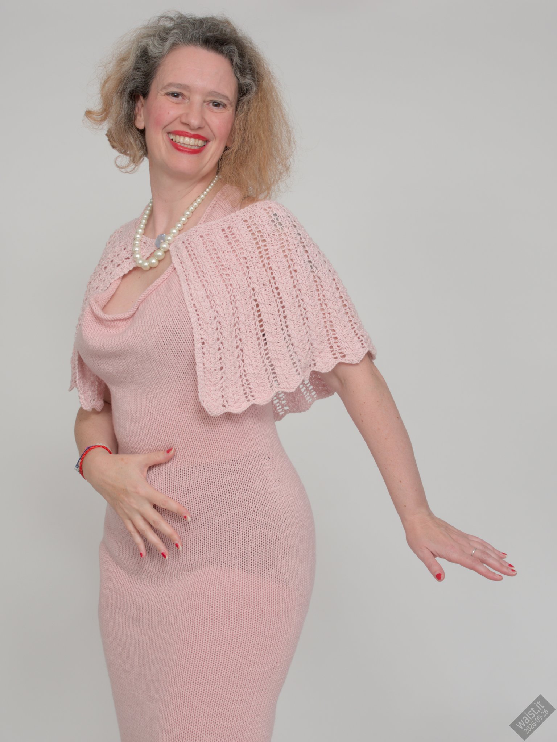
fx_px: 1974
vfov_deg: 21.3
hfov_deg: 16.1
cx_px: 278
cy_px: 371
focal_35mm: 92
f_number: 7.1
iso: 200
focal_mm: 46
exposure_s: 1/100
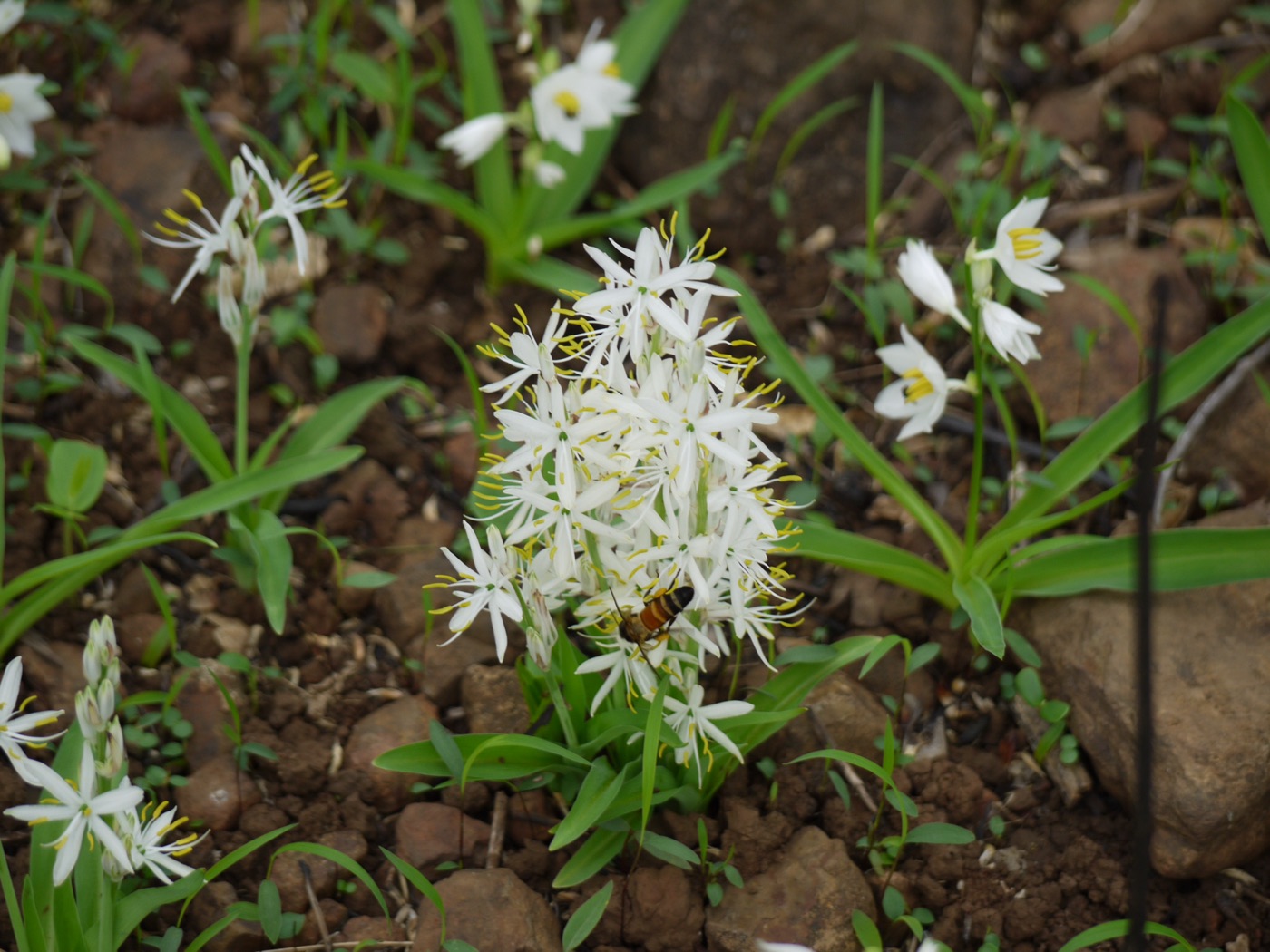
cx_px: 635
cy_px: 476
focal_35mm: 206
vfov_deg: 7.2
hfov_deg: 9.6
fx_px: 7558
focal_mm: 103
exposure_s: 1/160
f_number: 4.7
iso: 125
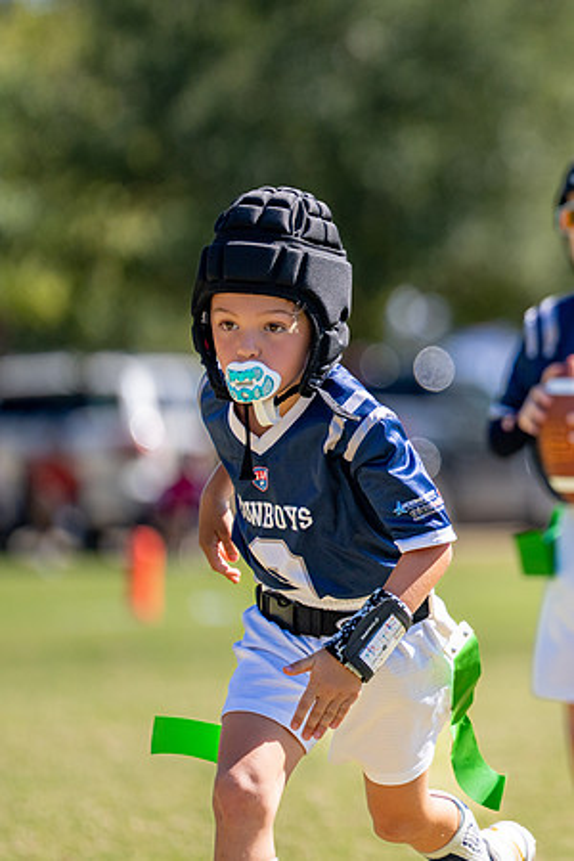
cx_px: 677
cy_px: 293
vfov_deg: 5.2
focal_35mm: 395
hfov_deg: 3.5
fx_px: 9440
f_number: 2.8
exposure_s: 1/3200
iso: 160
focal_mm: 200
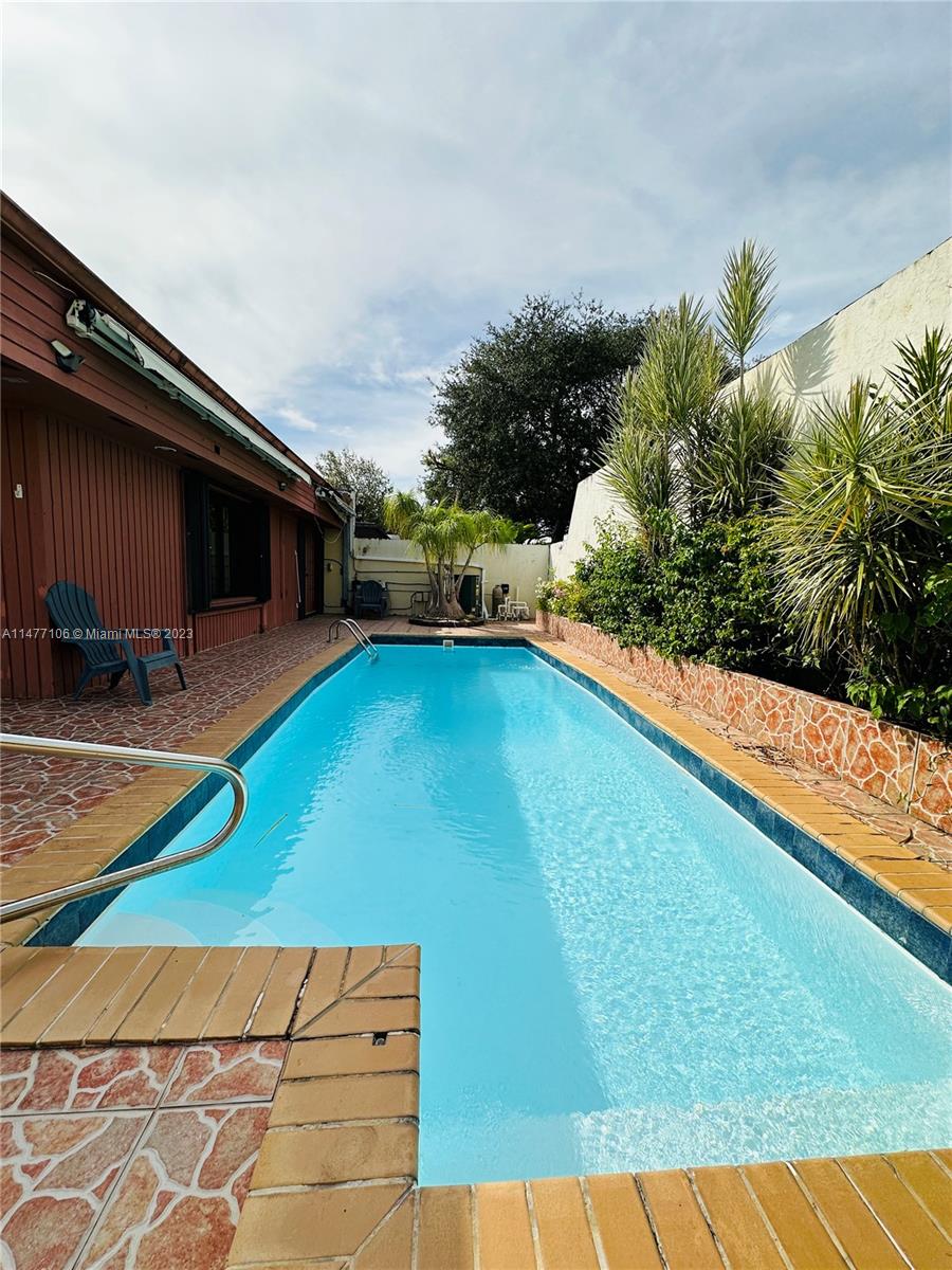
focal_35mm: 14
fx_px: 513
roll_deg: -1.7
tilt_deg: -6.8
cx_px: 476
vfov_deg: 102.1
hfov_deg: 85.7
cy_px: 635
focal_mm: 2.22
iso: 50
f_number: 2.2
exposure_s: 1/3205
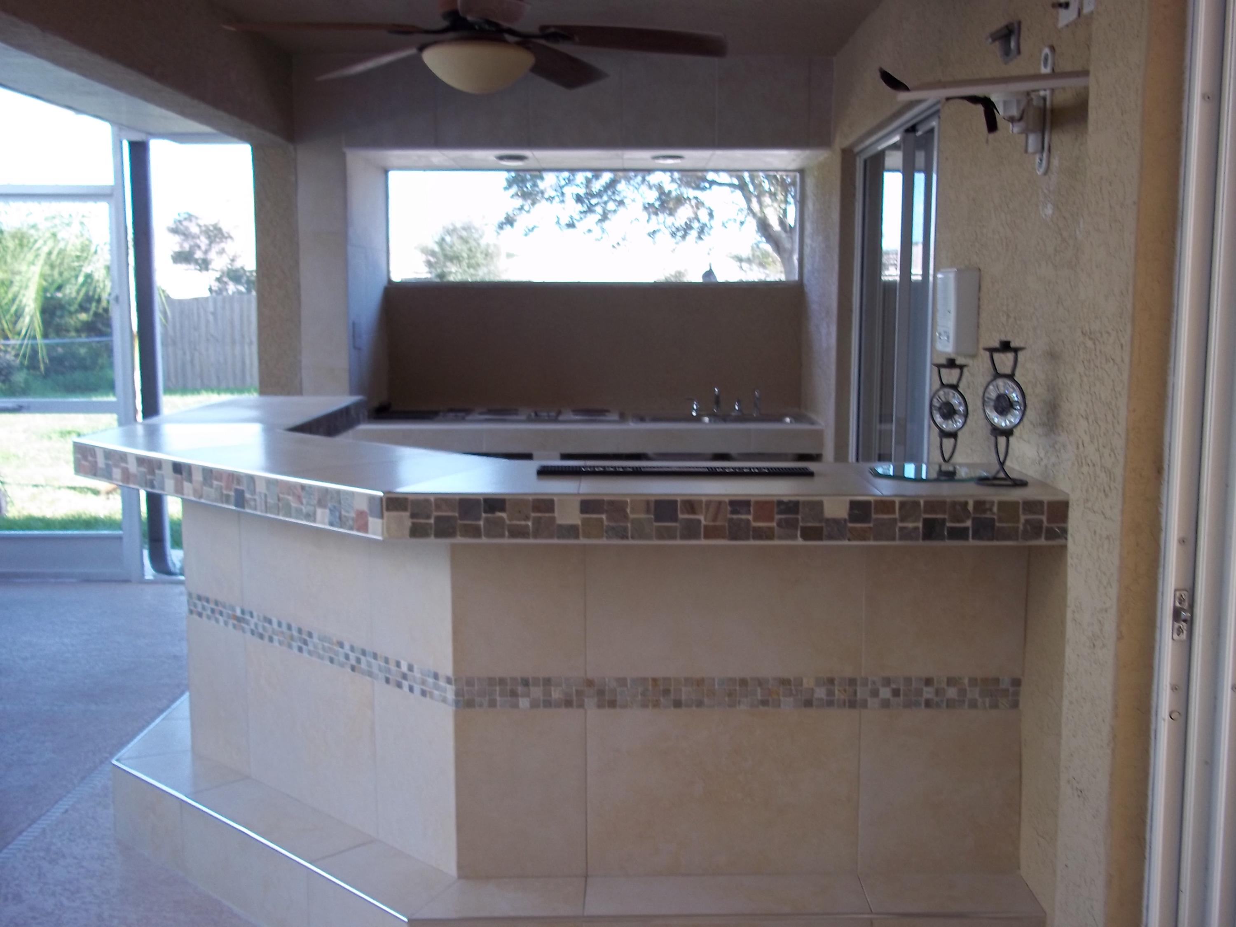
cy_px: 464
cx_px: 618
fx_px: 1285
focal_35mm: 36
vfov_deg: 39.7
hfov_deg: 51.4
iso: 80
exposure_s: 1/60
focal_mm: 6.5
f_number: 3.1
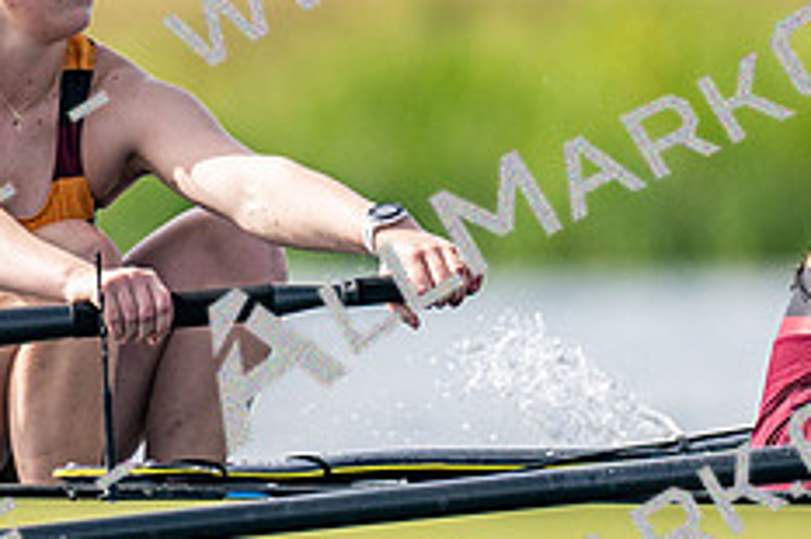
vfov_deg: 0.6
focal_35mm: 2241
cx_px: -90
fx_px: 50447
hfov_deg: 0.9
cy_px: 125
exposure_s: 1/2500
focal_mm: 600
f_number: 4
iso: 200
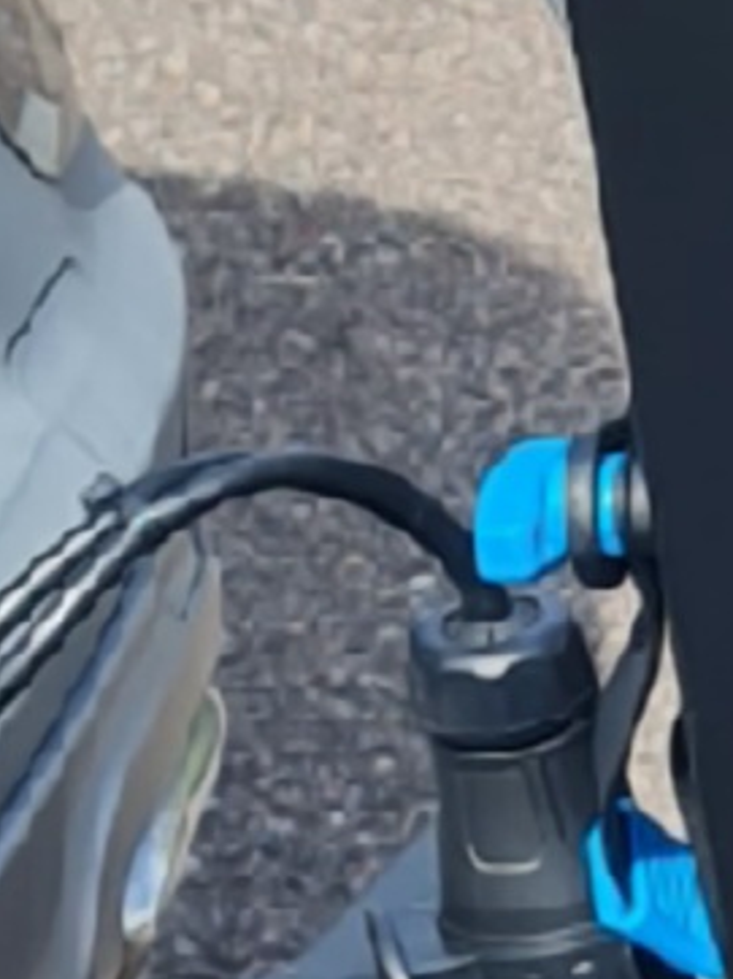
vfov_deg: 12.4
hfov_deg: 8.6
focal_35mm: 160
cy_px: 465
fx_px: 4523
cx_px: 1646
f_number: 1.8
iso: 50
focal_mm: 5.4
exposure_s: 1/1000
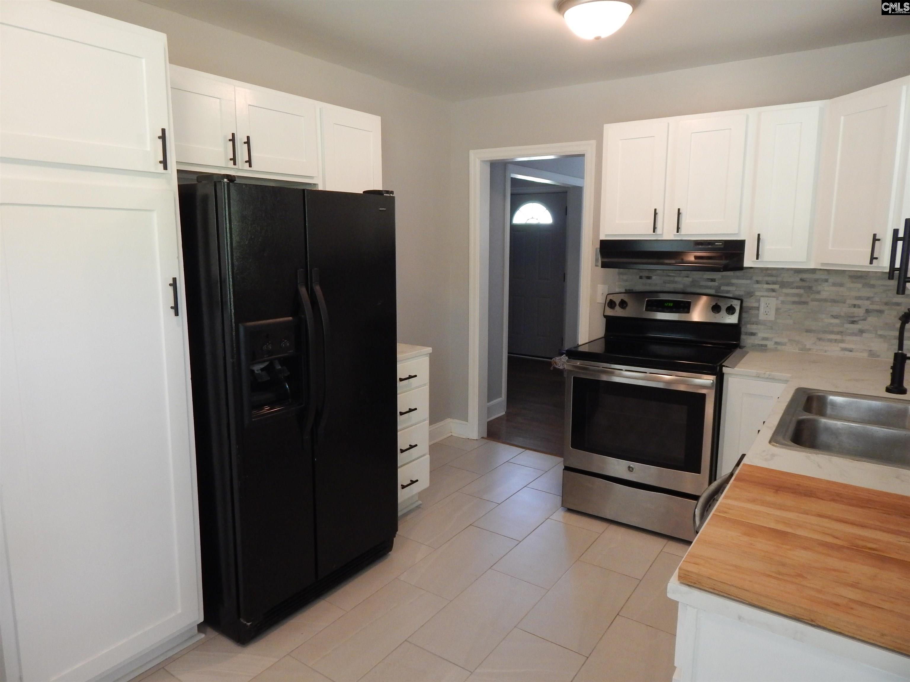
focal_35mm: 22
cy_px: 341
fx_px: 578
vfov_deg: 61.1
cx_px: 455
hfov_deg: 76.4
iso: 360
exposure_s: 1/30
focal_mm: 4
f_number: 3
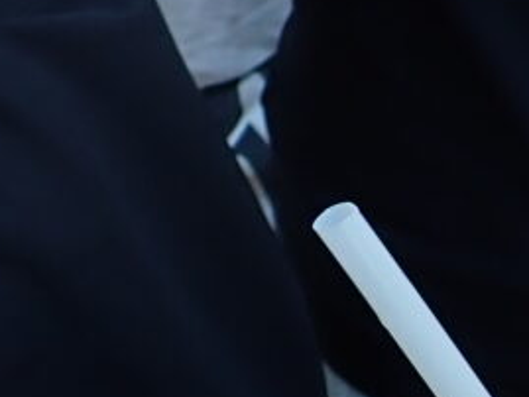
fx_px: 1896
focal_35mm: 124
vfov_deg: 11.4
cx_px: 1279
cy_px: 607
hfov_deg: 12.4
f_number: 2.8
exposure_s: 1/320
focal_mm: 4.5
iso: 100
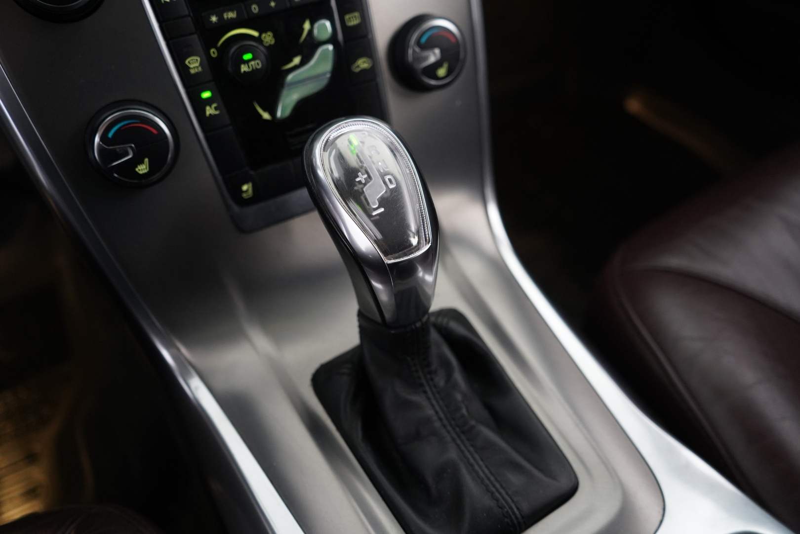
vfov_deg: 46.4
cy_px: 267
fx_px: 622
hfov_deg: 65.5
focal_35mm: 28
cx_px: 400
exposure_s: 1/40
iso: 2500
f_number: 3.5
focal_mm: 28
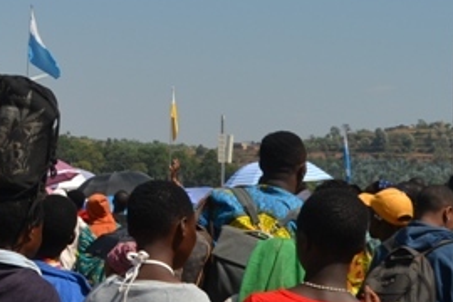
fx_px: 1258
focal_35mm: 100
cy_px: 105
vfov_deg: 13.7
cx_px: -206
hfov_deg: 18.3
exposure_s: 1/320
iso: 100
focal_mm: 18
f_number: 9
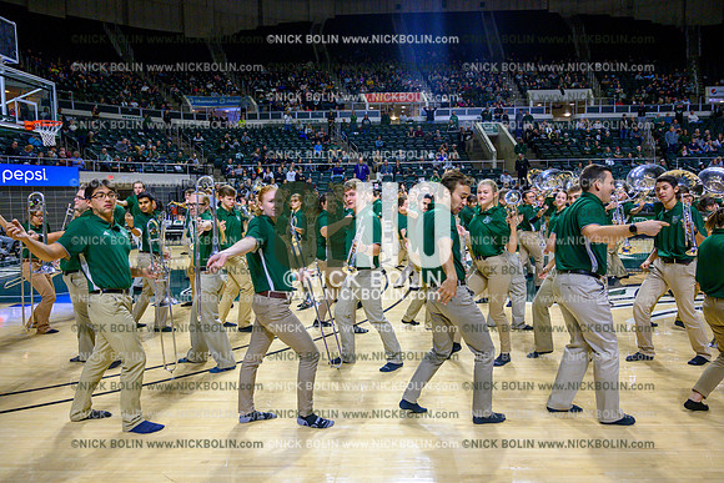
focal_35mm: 26
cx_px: 362
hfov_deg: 69.4
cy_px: 242
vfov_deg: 49.6
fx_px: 523
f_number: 4.5
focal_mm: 26
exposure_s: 1/800
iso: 3200
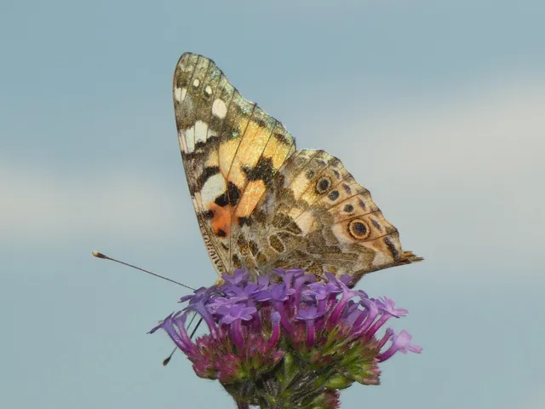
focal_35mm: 266
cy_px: 204
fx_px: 4188
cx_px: 272
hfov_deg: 7.4
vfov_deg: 5.6
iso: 80
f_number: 5.5
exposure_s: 1/500
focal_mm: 47.6
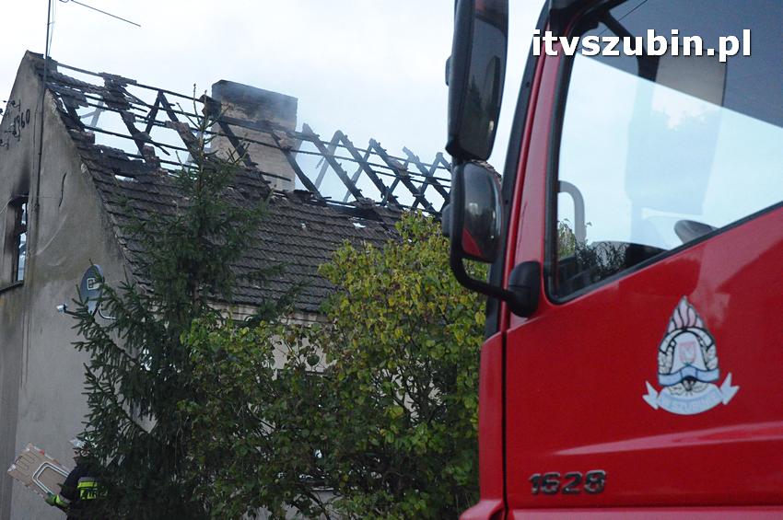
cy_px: 260
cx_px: 392
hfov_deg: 38.9
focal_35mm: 51
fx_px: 1108
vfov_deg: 26.4
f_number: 7.1
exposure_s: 1/200
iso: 3200
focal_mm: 34
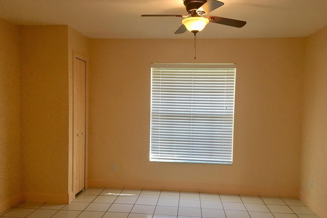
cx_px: 164
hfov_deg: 60.3
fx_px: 282
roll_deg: -2.7
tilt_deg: -2.5
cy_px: 120
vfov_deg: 42.3
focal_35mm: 31
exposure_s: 1/30
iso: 40
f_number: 2.2
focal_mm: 4.15
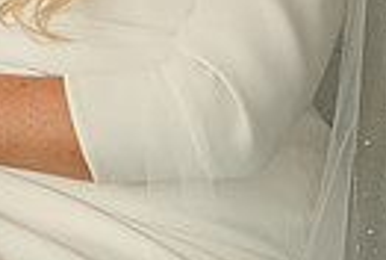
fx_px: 2848
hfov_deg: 7.7
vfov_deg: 5.1
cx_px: -65
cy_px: -294
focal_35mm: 265
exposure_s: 1/160
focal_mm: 60
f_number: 3.5
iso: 250
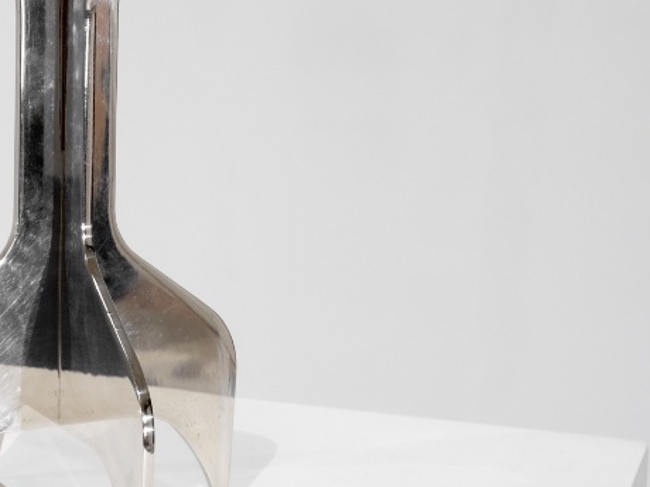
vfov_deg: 11.1
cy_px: 210
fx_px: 2497
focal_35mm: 133
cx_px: 45
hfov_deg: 14.7
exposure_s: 1/80
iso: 800
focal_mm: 35
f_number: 5.6
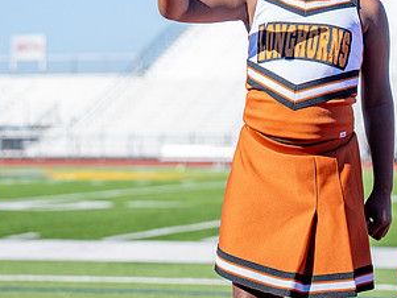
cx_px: 237
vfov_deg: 9.2
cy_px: -19
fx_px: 1847
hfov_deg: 12.3
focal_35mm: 161
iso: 250
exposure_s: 1/4000
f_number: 2.8
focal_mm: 57.9
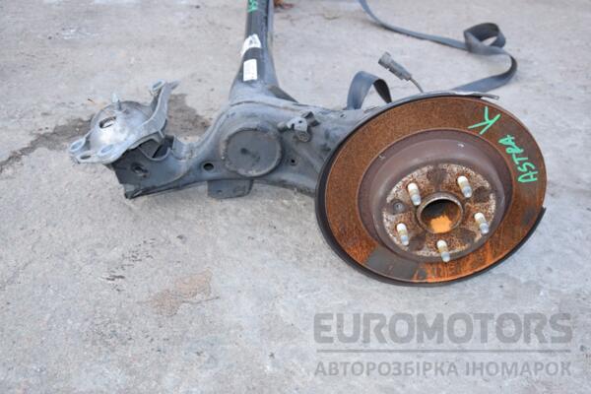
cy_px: 197
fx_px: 739
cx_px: 296
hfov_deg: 43.6
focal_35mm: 45
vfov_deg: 29.9
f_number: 5.6
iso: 800
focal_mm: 30
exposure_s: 1/200
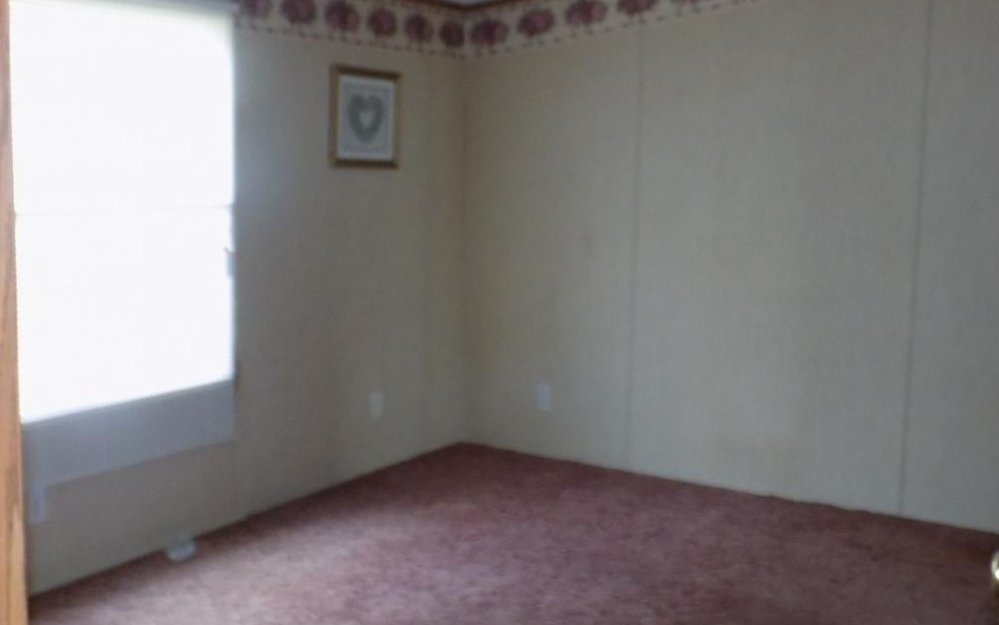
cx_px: 508
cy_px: 293
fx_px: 1089
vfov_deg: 32.0
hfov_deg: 49.3
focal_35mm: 40
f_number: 3.5
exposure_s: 1/30
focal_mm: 6.6
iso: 500
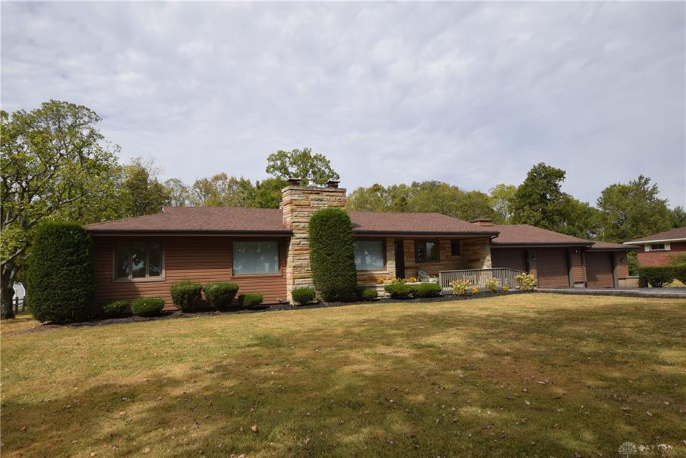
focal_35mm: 24
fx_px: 457
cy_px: 229
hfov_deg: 73.7
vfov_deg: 53.1
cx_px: 343
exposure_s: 1/400
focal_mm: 16
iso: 200
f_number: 10
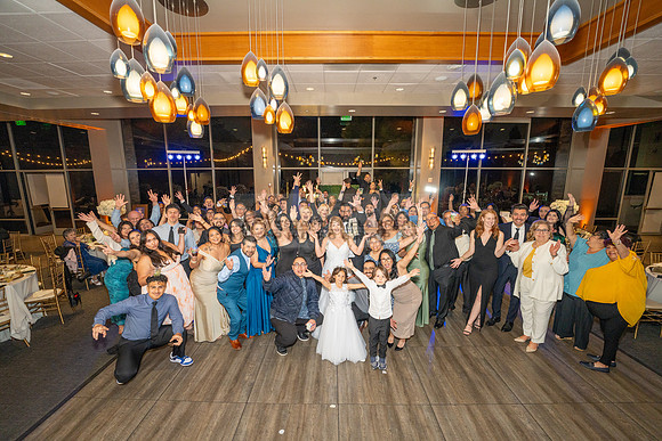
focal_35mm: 14
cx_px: 331
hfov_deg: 104.2
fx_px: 257
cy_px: 220
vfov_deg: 81.2
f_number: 2.8
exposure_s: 1/200
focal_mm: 14
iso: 1250
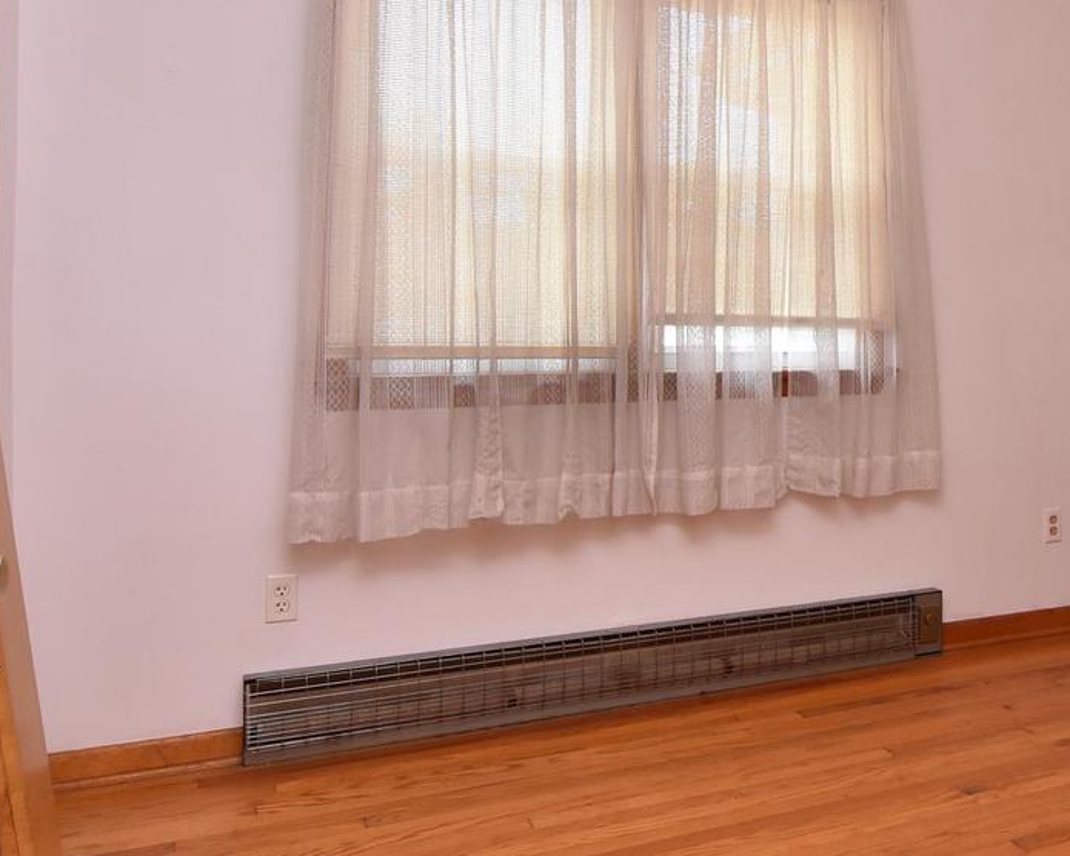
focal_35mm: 35
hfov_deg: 48.2
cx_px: 878
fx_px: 1108
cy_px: 320
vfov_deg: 41.9
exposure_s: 1/80
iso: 800
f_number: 8
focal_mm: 12
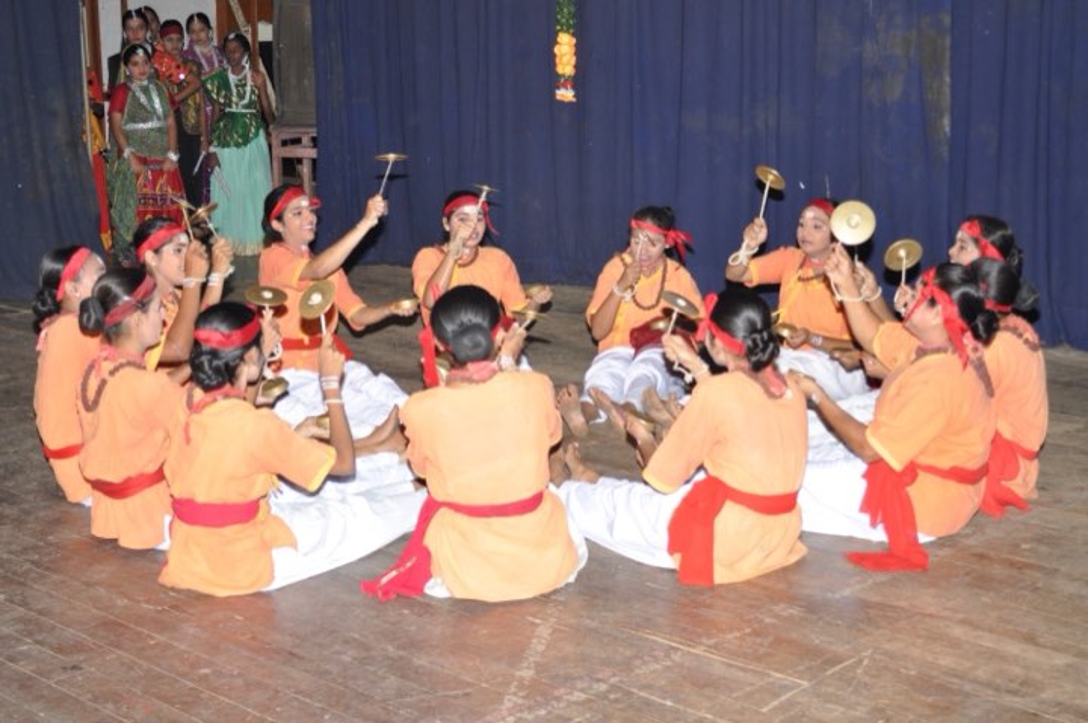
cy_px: 362
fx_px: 1720
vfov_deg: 23.7
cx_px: 544
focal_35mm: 57
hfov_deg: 35.1
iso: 400
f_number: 5
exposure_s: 1/160
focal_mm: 38
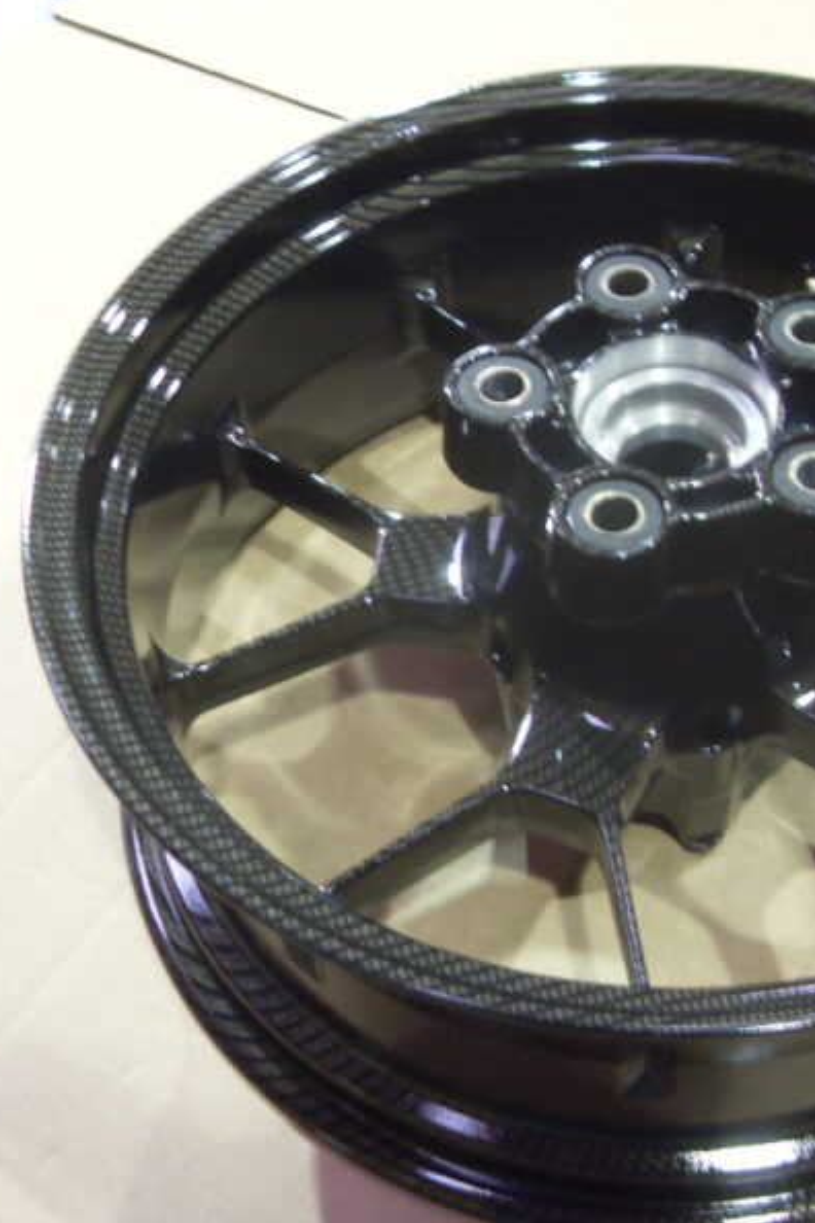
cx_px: 628
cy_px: 607
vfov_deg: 40.3
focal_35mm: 49
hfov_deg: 27.1
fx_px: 1664
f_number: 2.8
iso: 200
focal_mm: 6.3
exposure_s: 1/8
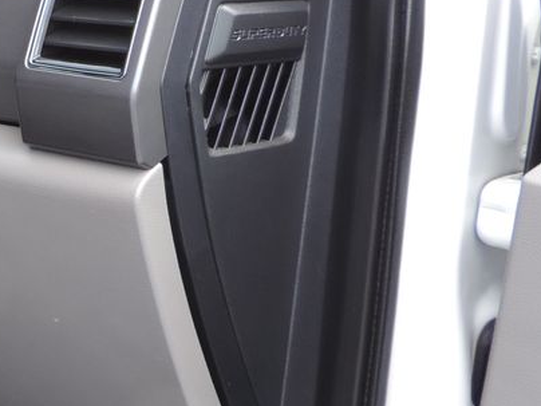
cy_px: 240
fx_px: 1188
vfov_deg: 19.4
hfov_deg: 22.8
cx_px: -170
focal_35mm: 76
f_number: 3
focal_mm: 4.3
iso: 80
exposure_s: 1/40
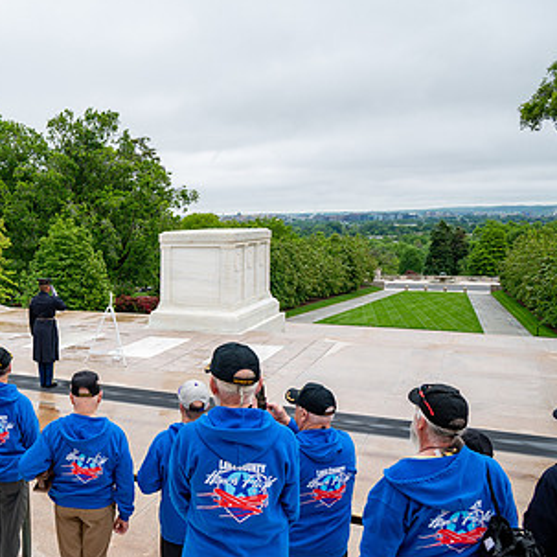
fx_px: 710
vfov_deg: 42.8
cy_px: 314
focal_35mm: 39
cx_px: 64
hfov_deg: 39.9
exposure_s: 1/100
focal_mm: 24
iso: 100
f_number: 6.3
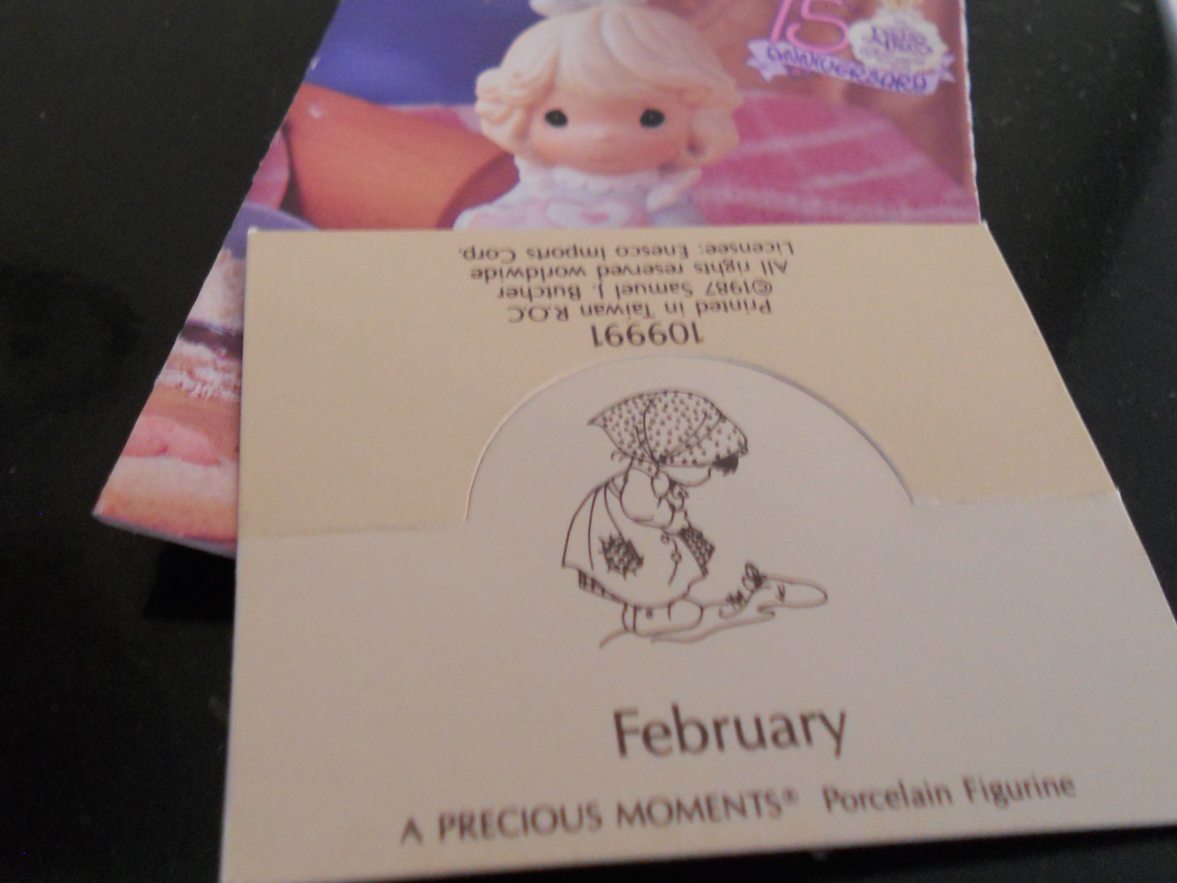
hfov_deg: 48.9
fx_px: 1292
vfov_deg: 37.6
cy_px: 370
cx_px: 539
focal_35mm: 38
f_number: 3.5
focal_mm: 5.8
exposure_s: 1/15
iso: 400
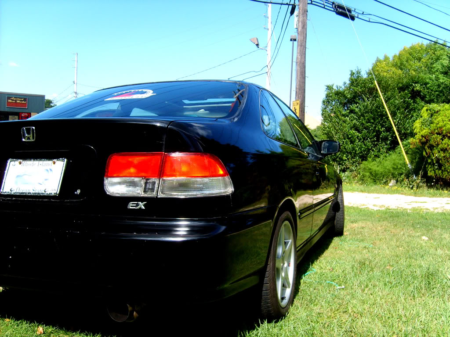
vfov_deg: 40.7
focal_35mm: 35
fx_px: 455
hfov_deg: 52.6
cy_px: 168
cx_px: 225
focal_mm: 5.8
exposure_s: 1/1000
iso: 50
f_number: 2.8
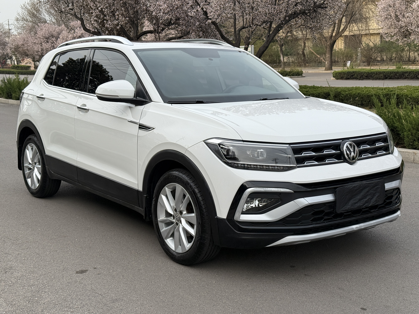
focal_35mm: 48
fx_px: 581
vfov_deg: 30.3
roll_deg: +1.2
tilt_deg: -9.2
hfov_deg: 39.7
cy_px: 157
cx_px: 210
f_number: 1.78
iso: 80
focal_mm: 6.76
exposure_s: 1/1353
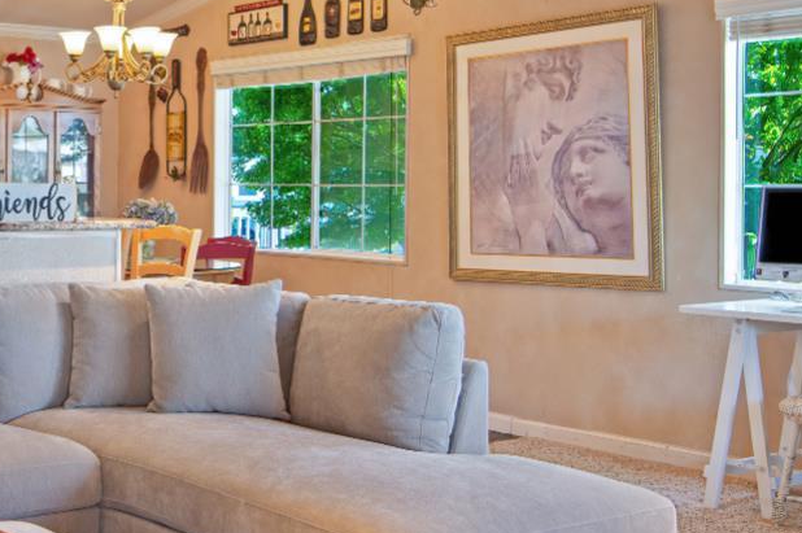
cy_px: 191
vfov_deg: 26.3
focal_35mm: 51
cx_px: 18
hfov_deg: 35.5
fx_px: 1135
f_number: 3.2
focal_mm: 14
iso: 100
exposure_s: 1/40
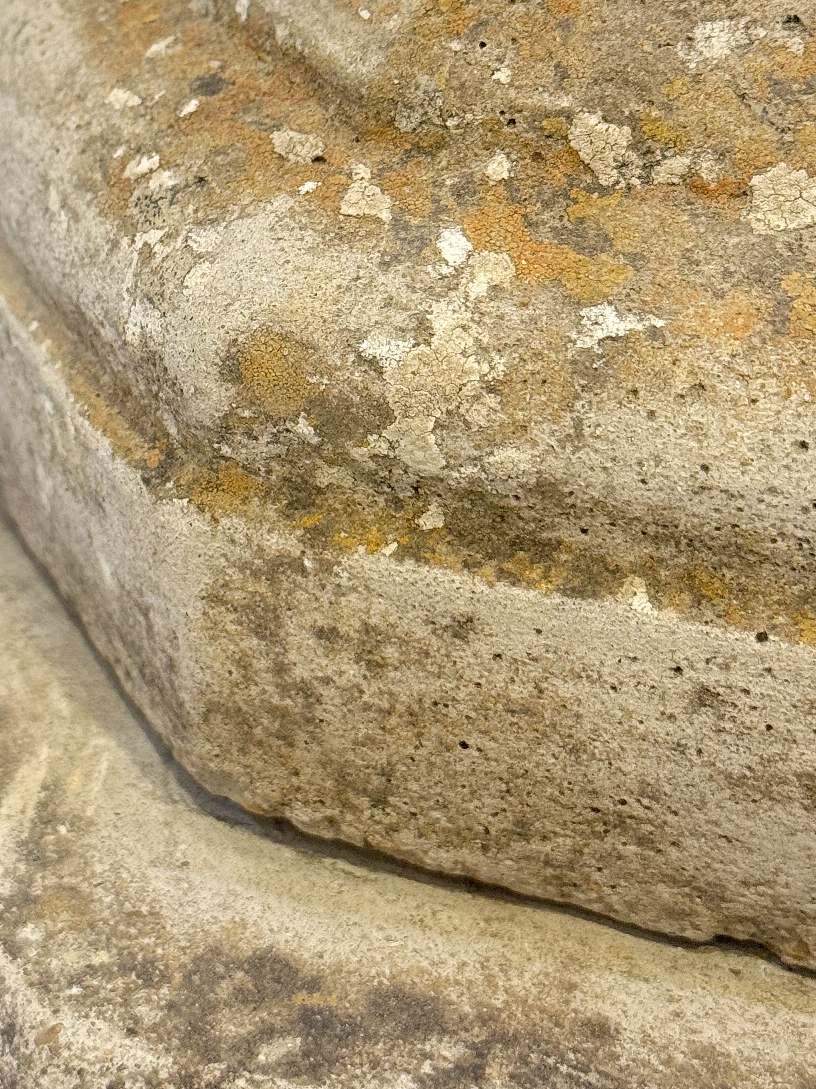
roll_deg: +1.4
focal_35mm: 89
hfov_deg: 16.4
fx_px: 2798
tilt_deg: -27.8
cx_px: 113
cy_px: 399
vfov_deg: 22.0
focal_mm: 6.76
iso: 250
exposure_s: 1/60
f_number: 1.78
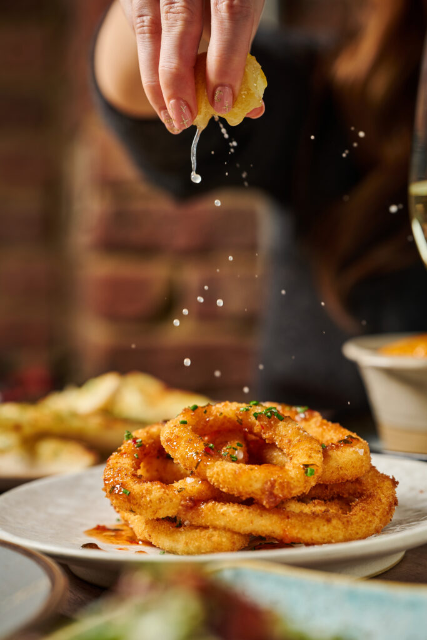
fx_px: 1245
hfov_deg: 19.5
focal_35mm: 70
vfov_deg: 28.8
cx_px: 214
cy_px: 320
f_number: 4
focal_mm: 70
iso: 31
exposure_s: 1/160
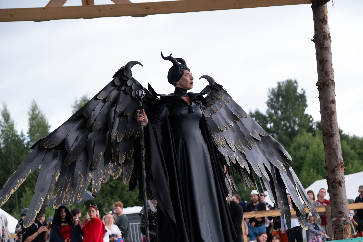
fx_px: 837
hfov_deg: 24.5
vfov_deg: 16.5
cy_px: 121
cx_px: 182
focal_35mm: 83
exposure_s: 1/800
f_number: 3.6
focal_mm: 55
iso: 640
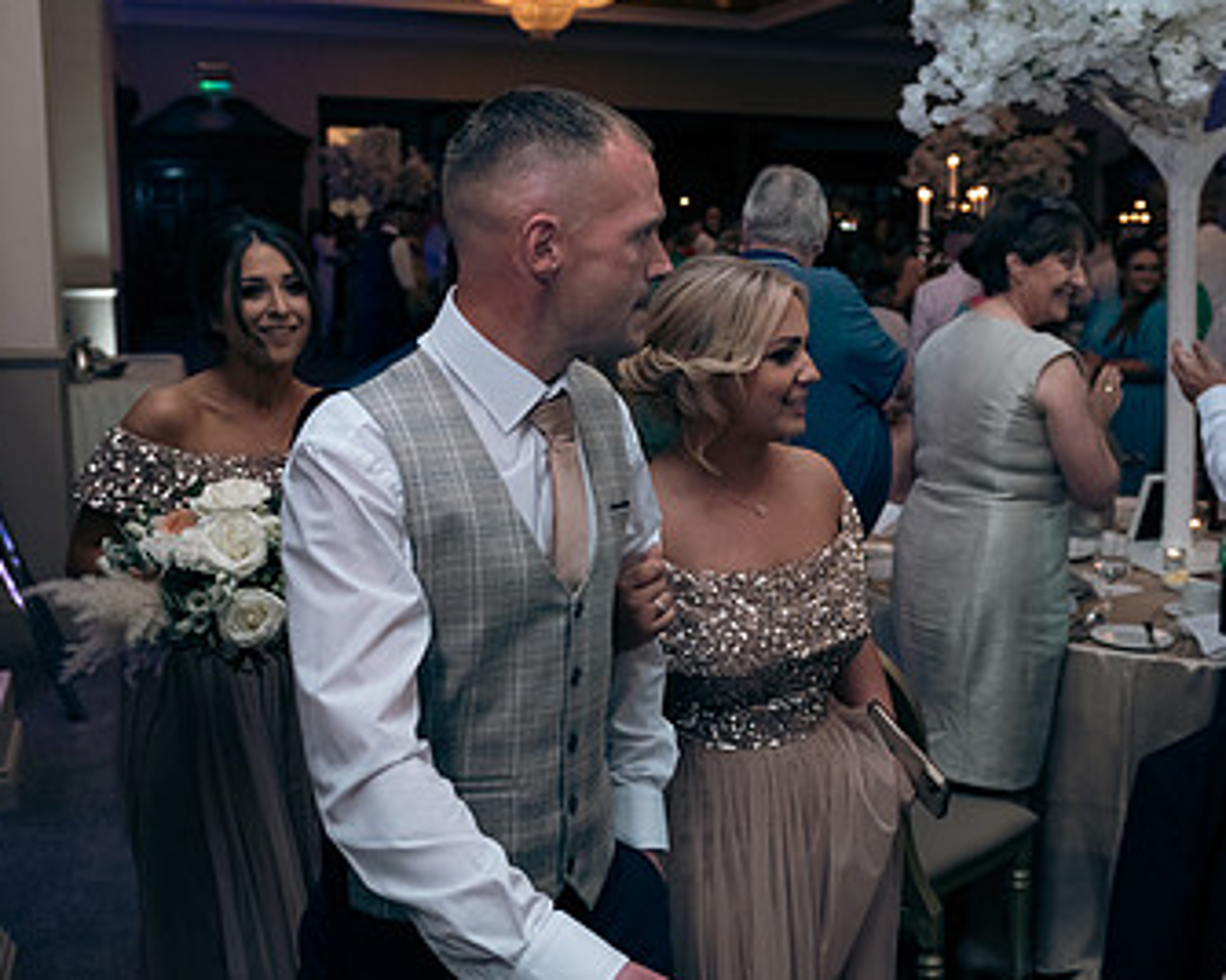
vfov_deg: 38.2
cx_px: 688
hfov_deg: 46.7
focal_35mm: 39
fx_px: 1415
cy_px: 506
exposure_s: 1/160
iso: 1000
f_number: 3.5
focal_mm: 24
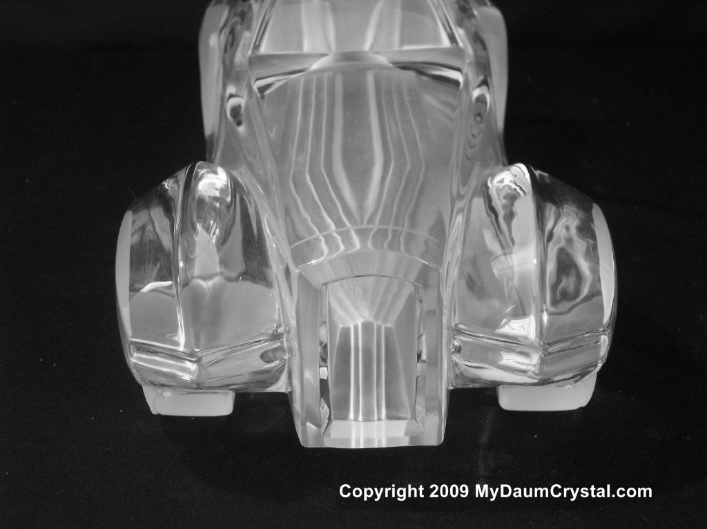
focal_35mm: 76
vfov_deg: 19.4
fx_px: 1551
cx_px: 354
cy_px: 264
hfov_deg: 25.7
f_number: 3.8
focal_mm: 16
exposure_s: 1/8
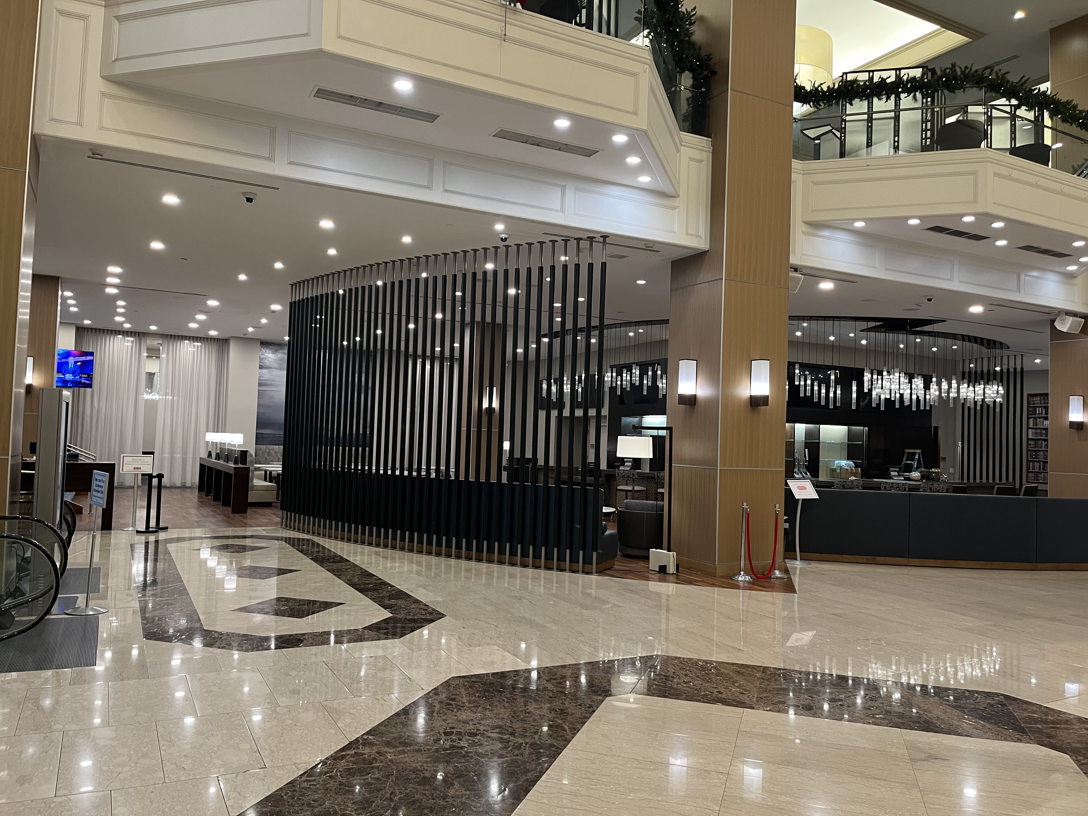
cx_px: 544
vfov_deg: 53.1
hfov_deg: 67.3
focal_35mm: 26
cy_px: 408
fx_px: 817
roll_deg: -1.1
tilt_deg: +1.4
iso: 160
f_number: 1.6
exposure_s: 1/60
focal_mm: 5.1
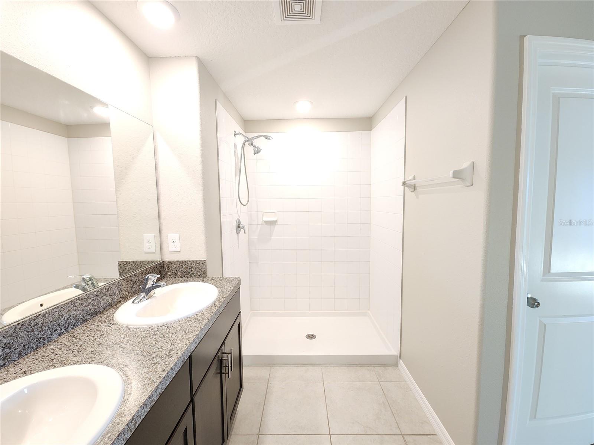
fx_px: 223
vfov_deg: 89.9
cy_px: 222
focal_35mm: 13
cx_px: 297
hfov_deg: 106.2
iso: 320
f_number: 2.2
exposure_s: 1/60
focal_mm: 2.2
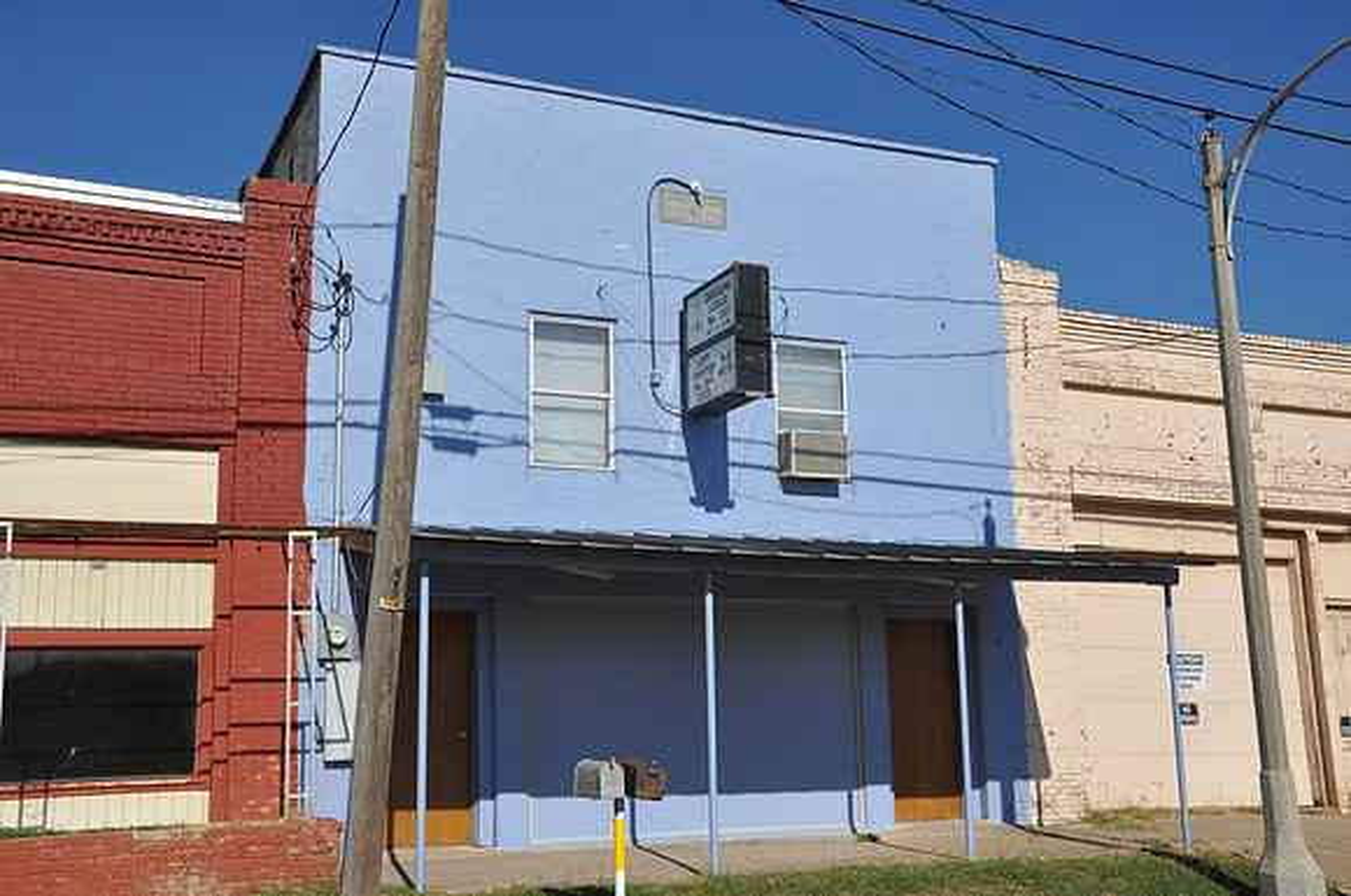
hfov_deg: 51.3
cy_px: 448
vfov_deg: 35.4
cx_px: 676
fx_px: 1405
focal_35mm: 38
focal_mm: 25
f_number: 10
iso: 200
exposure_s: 1/400
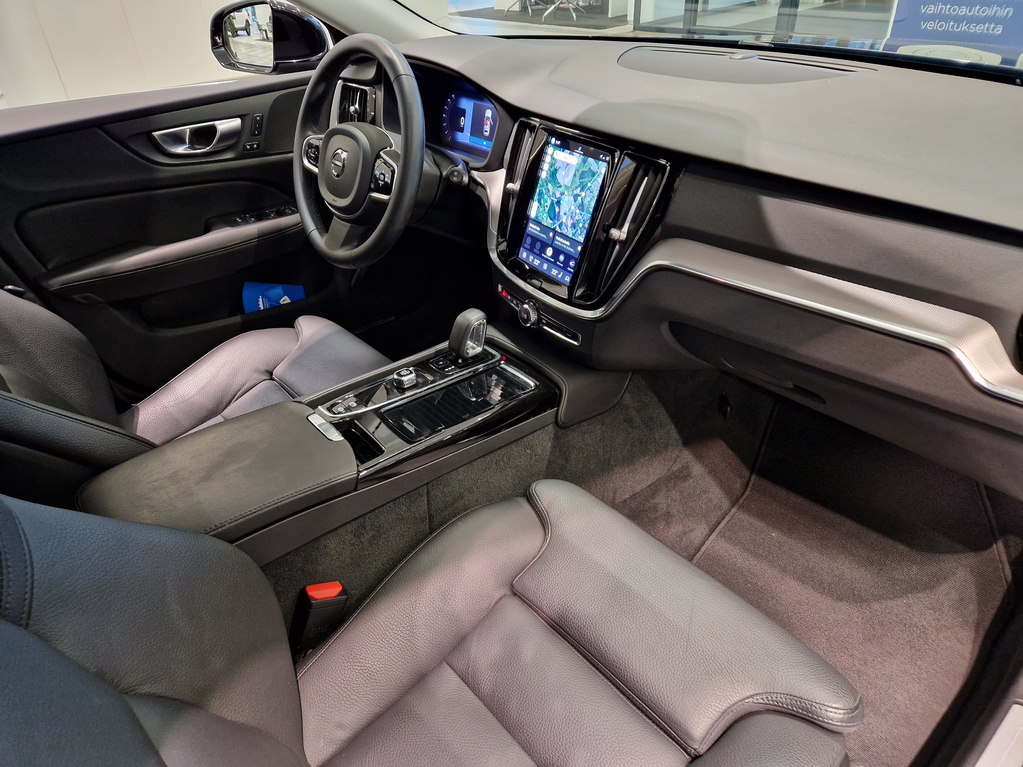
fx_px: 680
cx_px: 512
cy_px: 384
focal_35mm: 23
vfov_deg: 58.9
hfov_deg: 73.9
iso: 320
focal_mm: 5.4
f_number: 1.8
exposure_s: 1/50
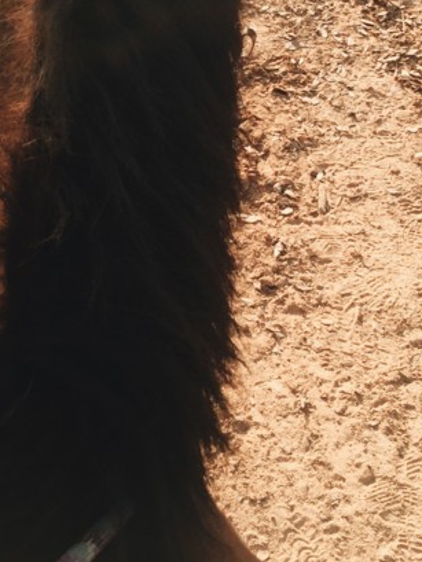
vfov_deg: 27.3
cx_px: 208
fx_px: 1105
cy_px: 34
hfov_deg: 21.6
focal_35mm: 68
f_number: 2.2
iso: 32
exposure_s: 1/599
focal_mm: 4.15
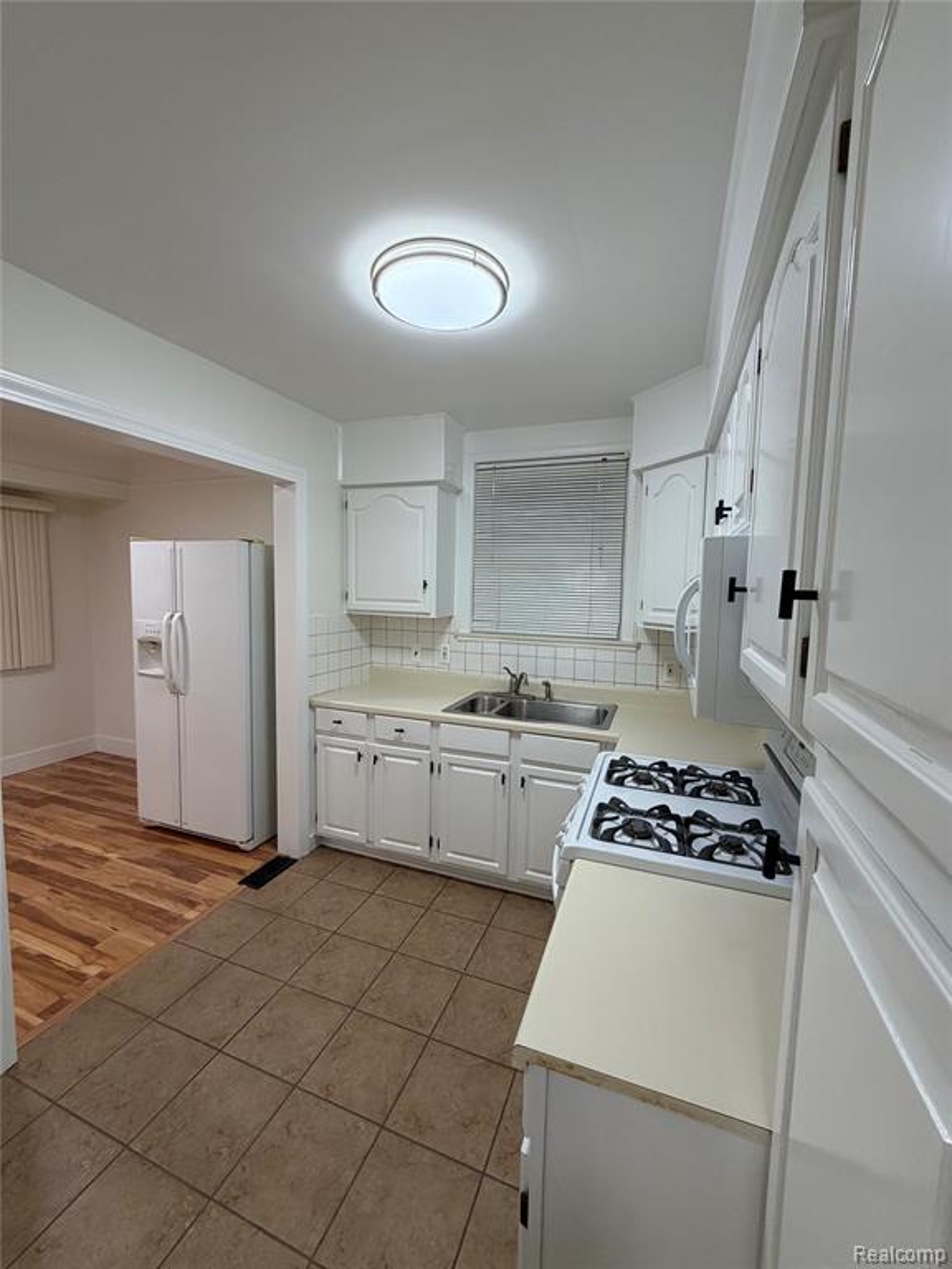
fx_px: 513
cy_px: 634
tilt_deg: -4.5
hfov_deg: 85.7
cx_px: 476
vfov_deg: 102.1
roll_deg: -1.5
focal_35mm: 14
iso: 200
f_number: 2.2
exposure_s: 1/120
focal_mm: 2.22
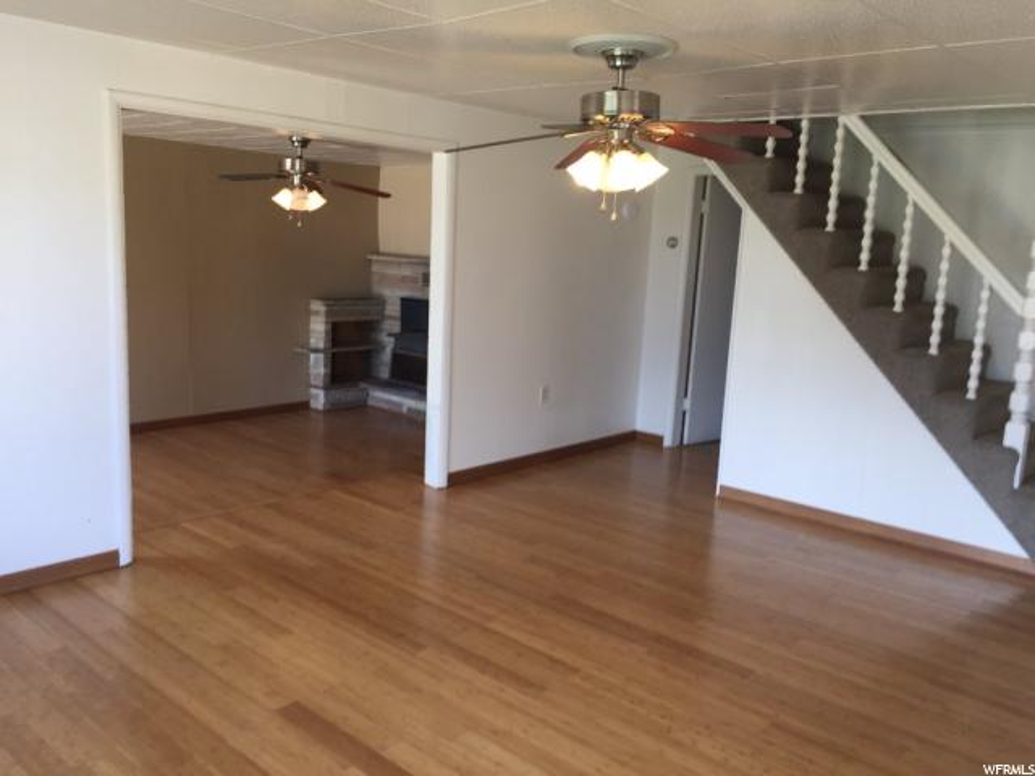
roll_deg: -3.1
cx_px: 518
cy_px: 388
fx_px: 867
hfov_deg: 61.7
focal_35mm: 29
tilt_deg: -11.2
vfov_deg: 48.2
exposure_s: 1/60
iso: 32
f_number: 2.2
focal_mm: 4.15
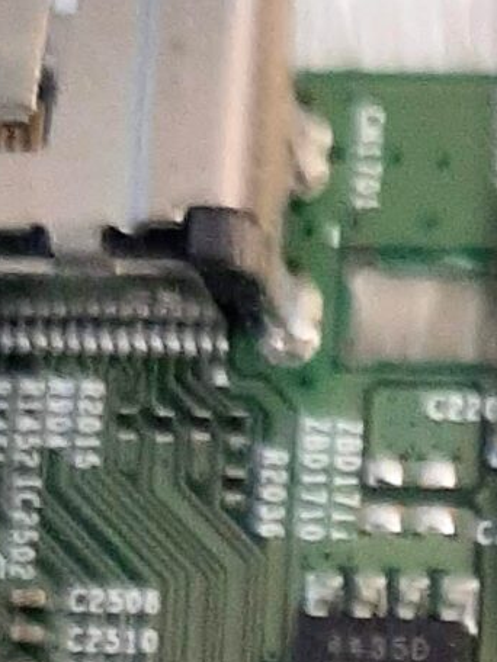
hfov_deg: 9.6
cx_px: 939
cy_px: 1251
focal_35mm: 146
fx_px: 2795
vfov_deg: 12.2
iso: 160
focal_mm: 3.93
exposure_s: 1/60
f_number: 1.7
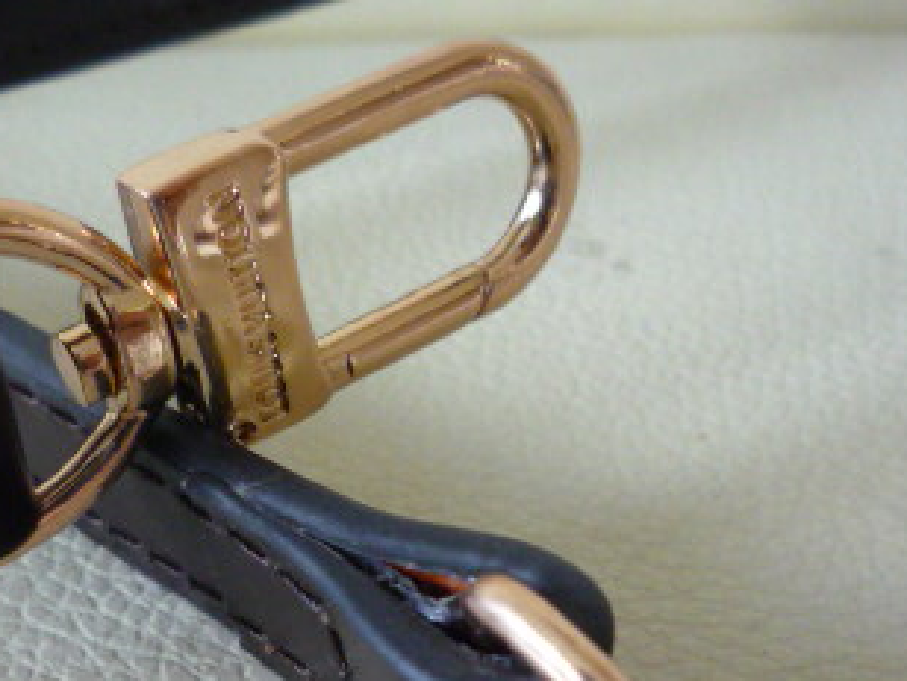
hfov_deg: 36.4
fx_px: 1362
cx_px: 292
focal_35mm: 52
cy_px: 566
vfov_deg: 27.4
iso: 400
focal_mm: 4.4
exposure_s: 1/30
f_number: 2.8
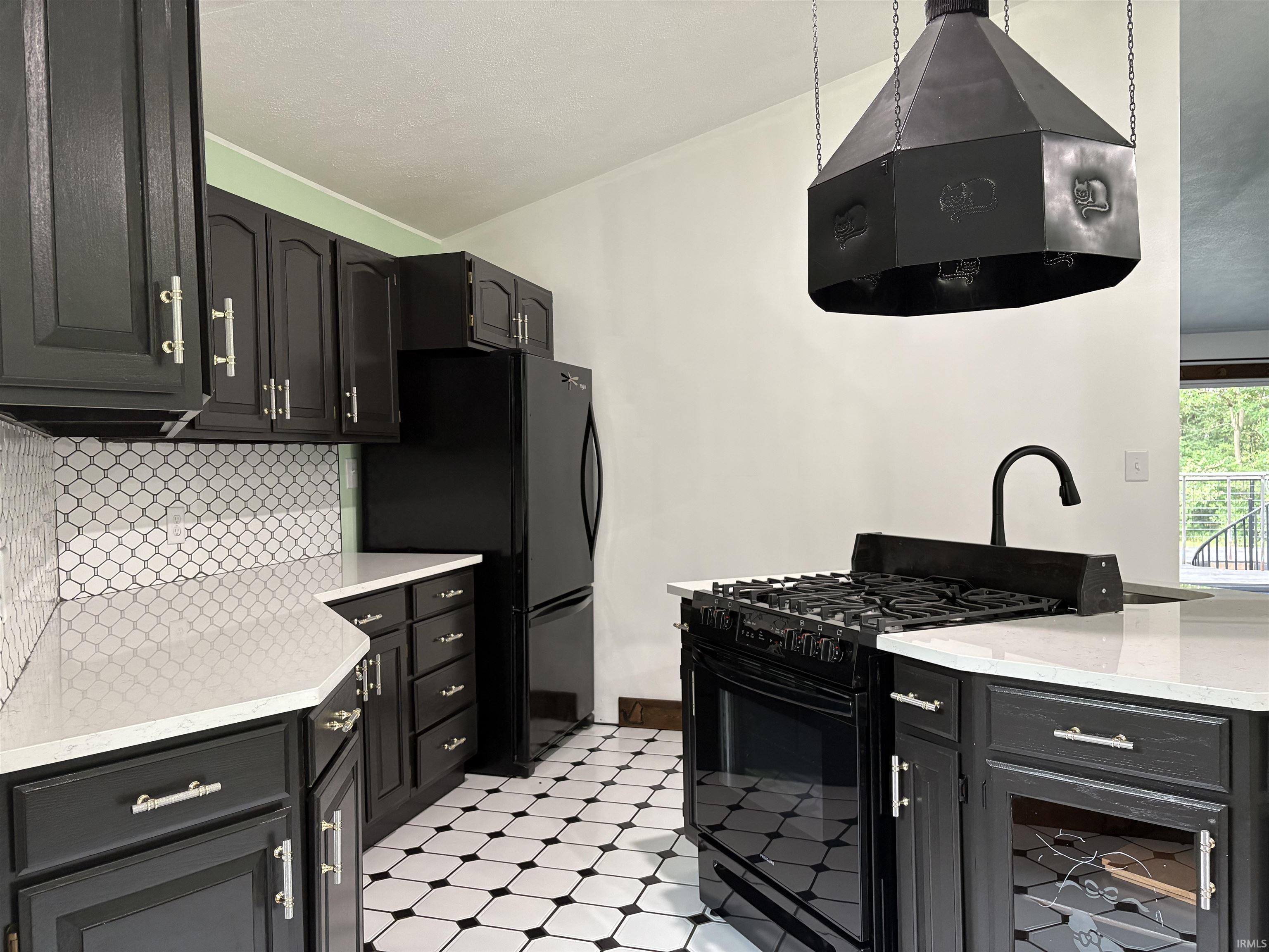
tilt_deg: -1.1
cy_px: 476
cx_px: 634
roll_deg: +1.1
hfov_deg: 67.3
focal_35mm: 26
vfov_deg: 53.1
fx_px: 953
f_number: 1.6
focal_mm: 5.96
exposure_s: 1/60
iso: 250
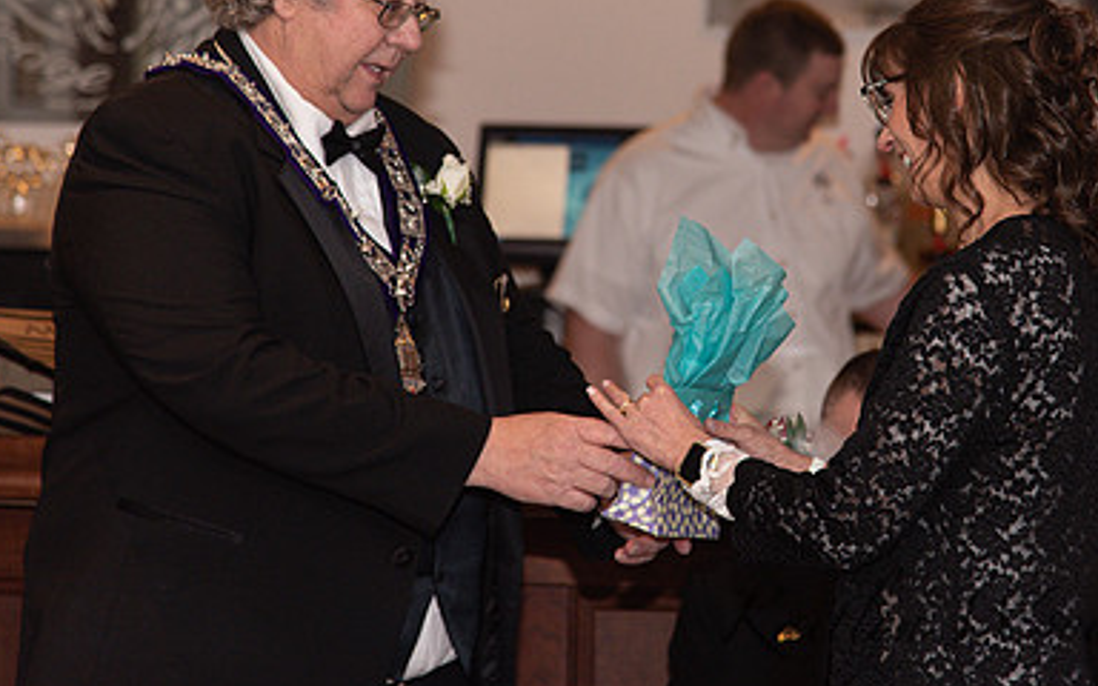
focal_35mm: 185
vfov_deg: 7.1
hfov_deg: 11.3
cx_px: 721
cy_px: 179
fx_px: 5536
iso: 800
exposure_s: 1/200
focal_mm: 120
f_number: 4
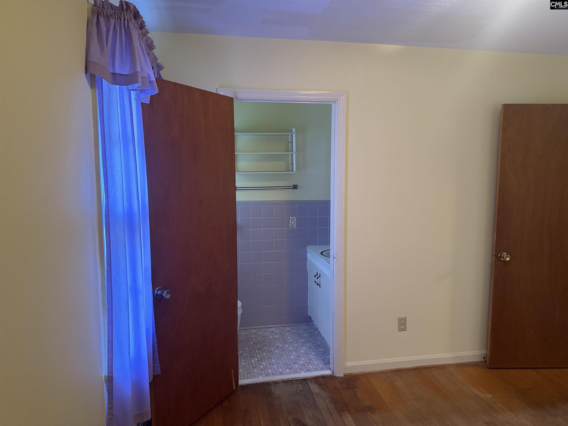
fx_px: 394
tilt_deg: -5.8
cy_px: 213
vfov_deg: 56.8
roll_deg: +0.2
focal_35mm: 24
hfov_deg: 71.6
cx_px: 284
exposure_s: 1/60
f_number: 1.78
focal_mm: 6.76
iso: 500
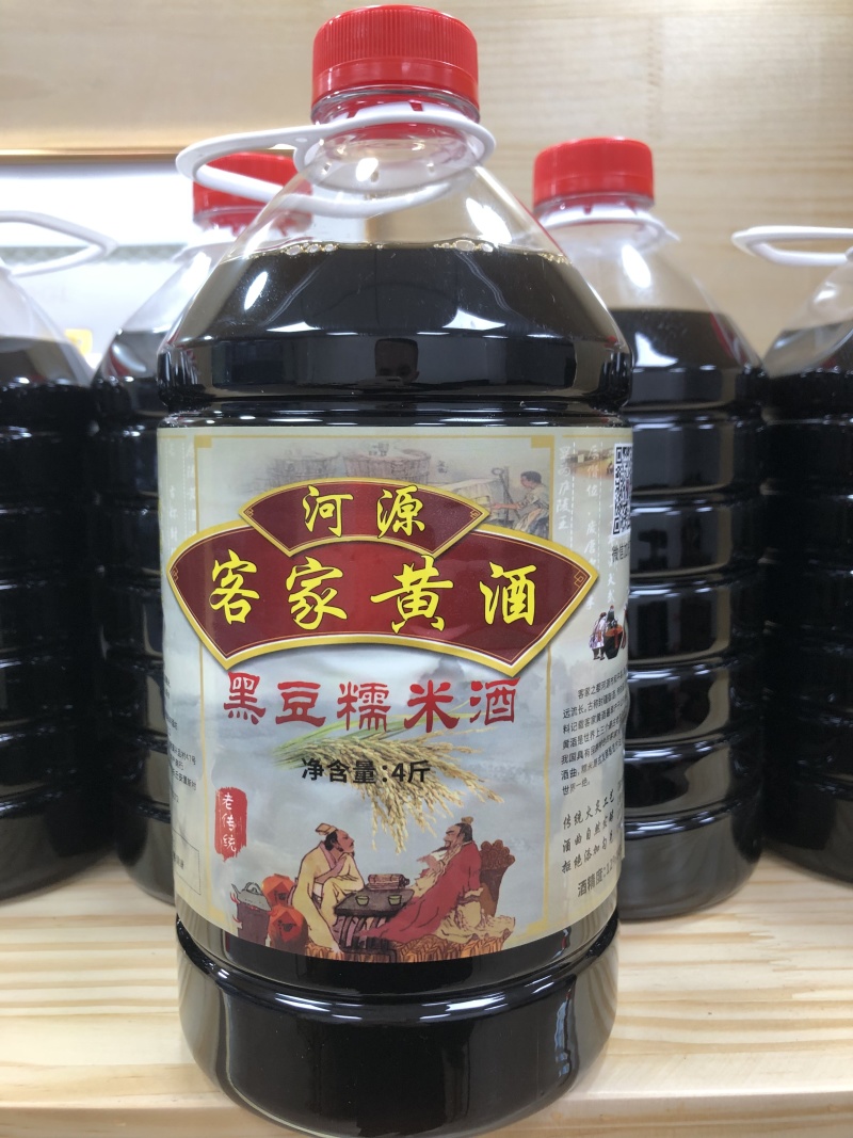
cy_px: 569
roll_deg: +0.3
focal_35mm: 28
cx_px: 426
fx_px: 920
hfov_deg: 49.7
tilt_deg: -5.4
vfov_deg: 63.4
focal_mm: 3.99
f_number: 1.8
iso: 32
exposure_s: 1/33
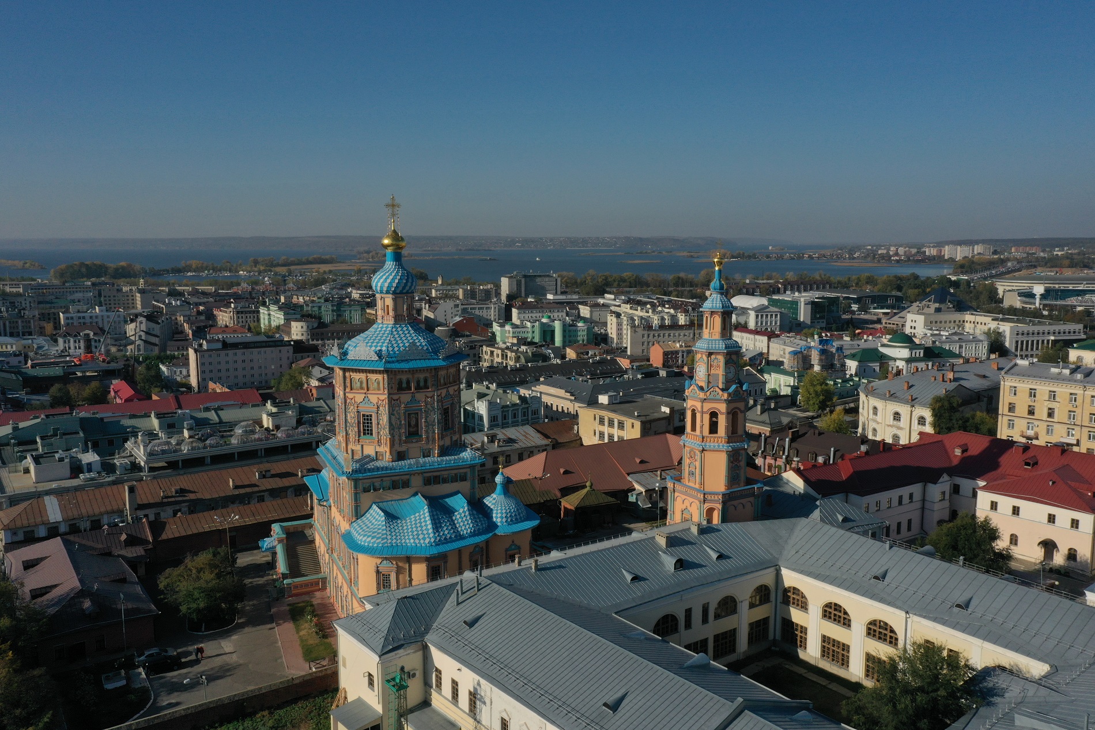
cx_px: 548
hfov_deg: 65.5
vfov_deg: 46.4
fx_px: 851
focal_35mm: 28
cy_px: 365
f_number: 10
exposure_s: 1/400
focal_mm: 10.26
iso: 100
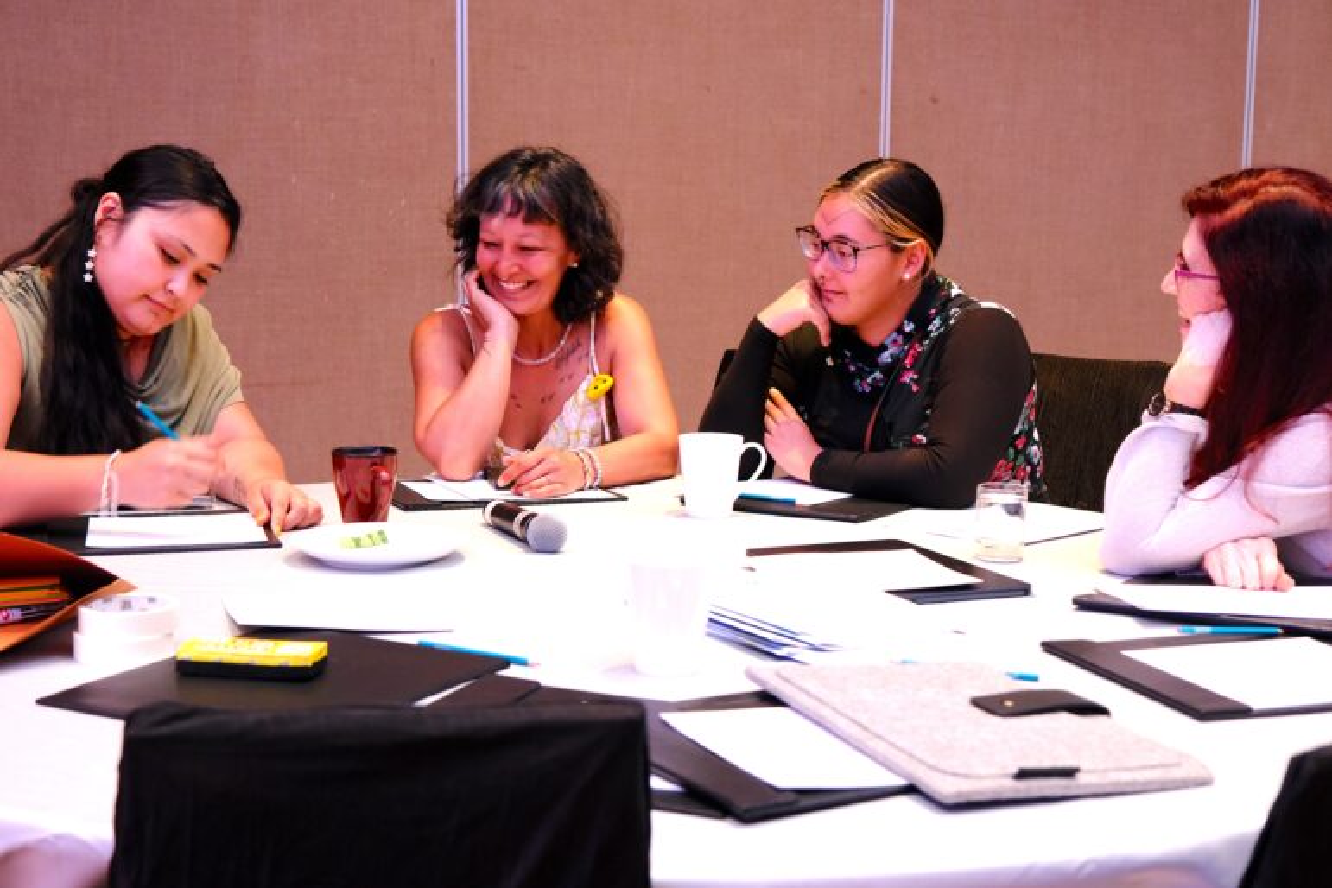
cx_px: 666
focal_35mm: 49
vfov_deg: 27.5
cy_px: 444
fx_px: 1813
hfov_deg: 40.3
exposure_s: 1/45
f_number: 4
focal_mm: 32.5
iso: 1600
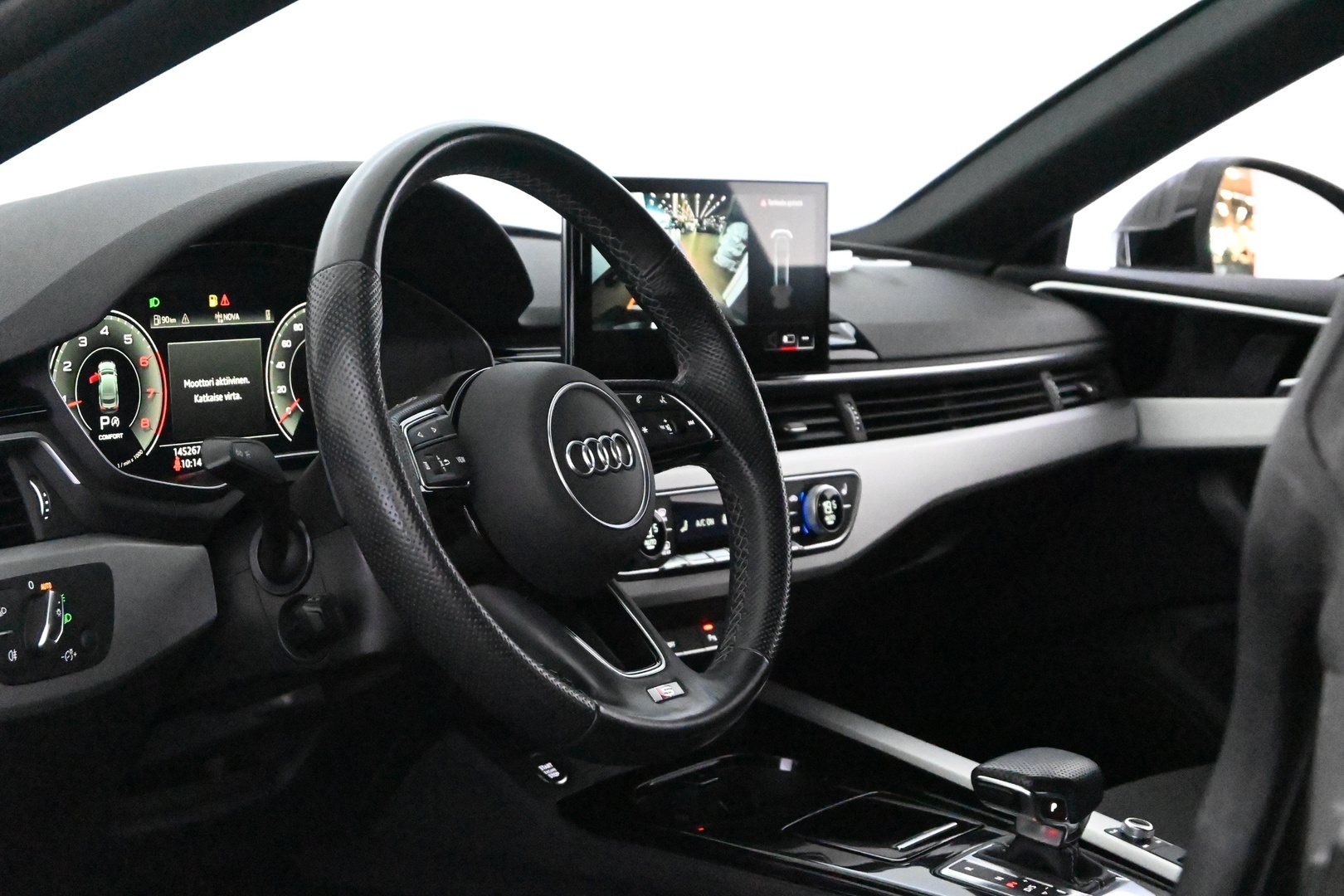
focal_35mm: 75
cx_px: 672
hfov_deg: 27.0
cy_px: 448
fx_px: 2800
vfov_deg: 18.2
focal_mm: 50
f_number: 6.3
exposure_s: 1/80
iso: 28800
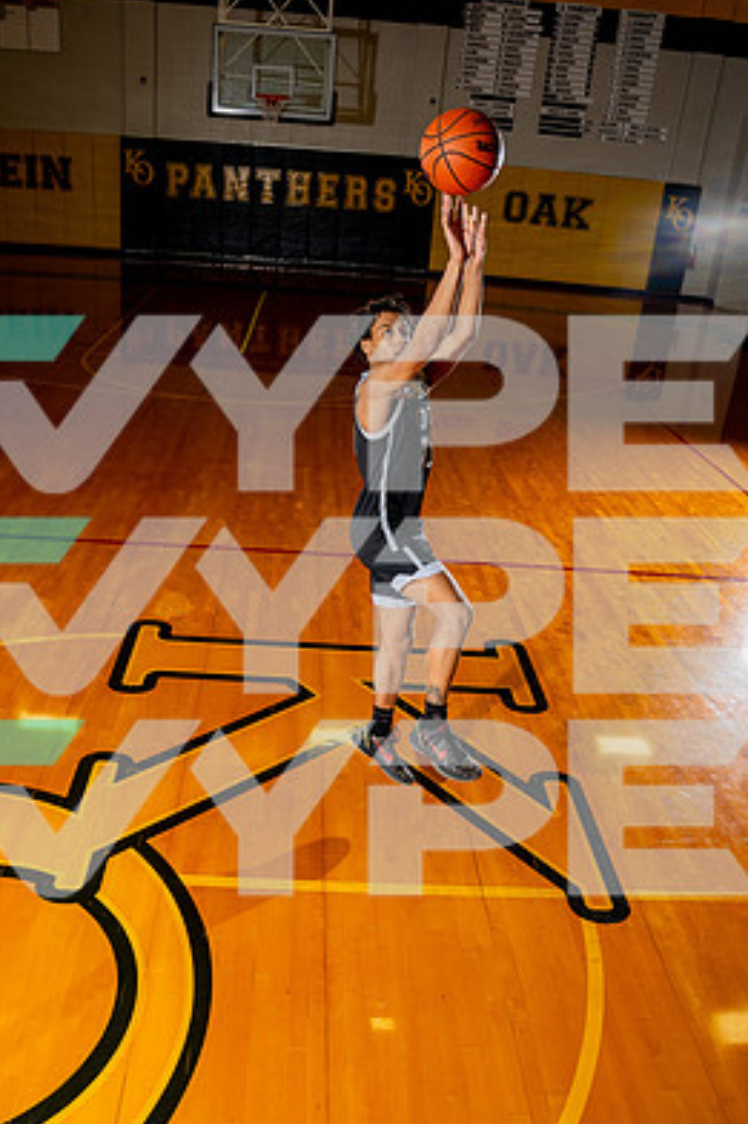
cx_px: 341
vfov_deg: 60.2
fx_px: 967
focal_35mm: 31
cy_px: 608
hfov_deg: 42.3
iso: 100
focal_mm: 27
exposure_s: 1/200
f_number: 4
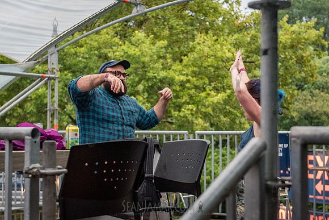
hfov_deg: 27.4
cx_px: 156
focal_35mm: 74
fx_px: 674
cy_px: 111
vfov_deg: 18.5
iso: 5000
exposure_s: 1/320
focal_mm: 56
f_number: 3.5
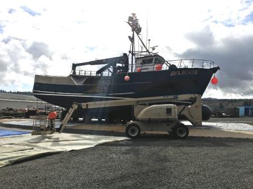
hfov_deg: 61.7
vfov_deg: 48.2
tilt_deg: +5.3
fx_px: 212
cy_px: 94
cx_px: 126
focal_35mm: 29
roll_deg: -1.8
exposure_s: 1/7692
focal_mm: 4.15
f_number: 2.2
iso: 25
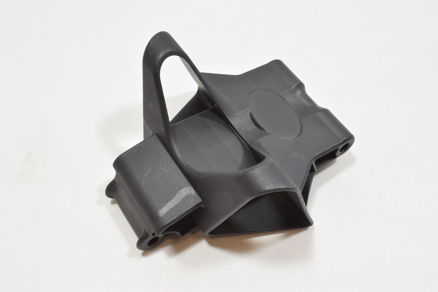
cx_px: 219
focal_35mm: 42
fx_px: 511
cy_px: 146
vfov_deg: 31.9
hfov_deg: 46.4
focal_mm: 28
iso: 100
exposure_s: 2
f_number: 29
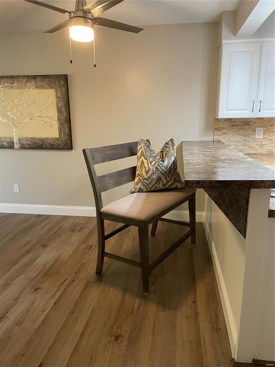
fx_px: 275
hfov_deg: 53.1
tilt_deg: -12.3
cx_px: 138
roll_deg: +0.6
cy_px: 184
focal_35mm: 26
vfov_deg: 67.3
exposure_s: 1/40
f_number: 1.6
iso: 400
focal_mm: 4.2
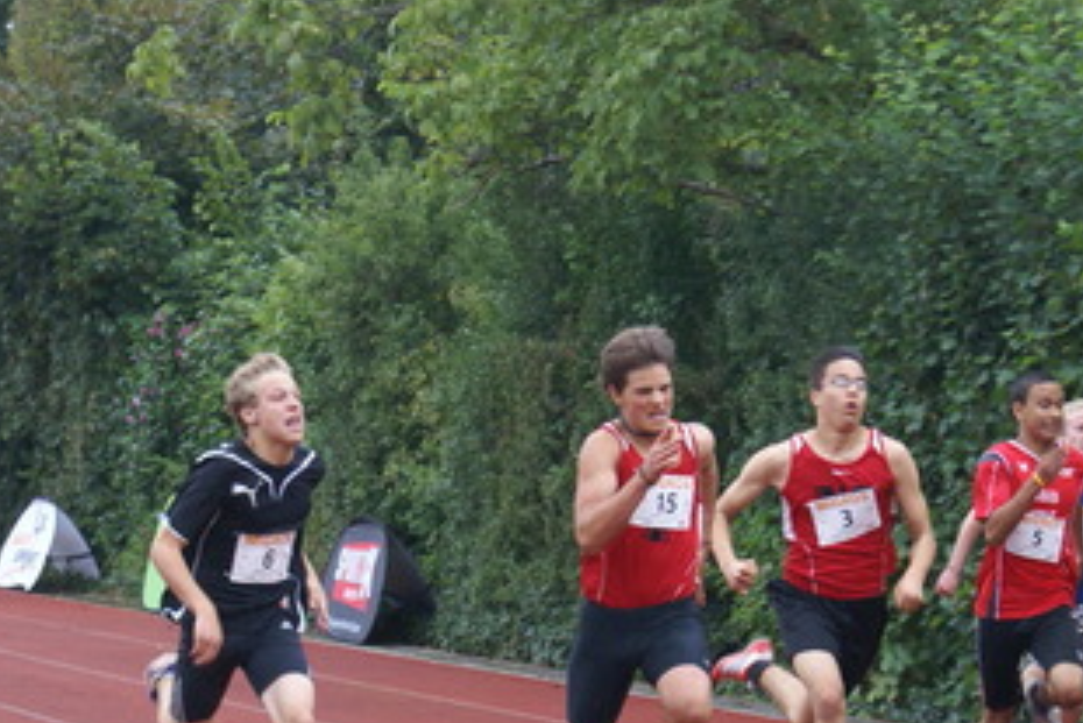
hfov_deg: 11.2
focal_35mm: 183
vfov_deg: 7.5
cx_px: 727
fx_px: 5508
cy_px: 566
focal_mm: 70
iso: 640
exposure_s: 1/250
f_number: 5.6
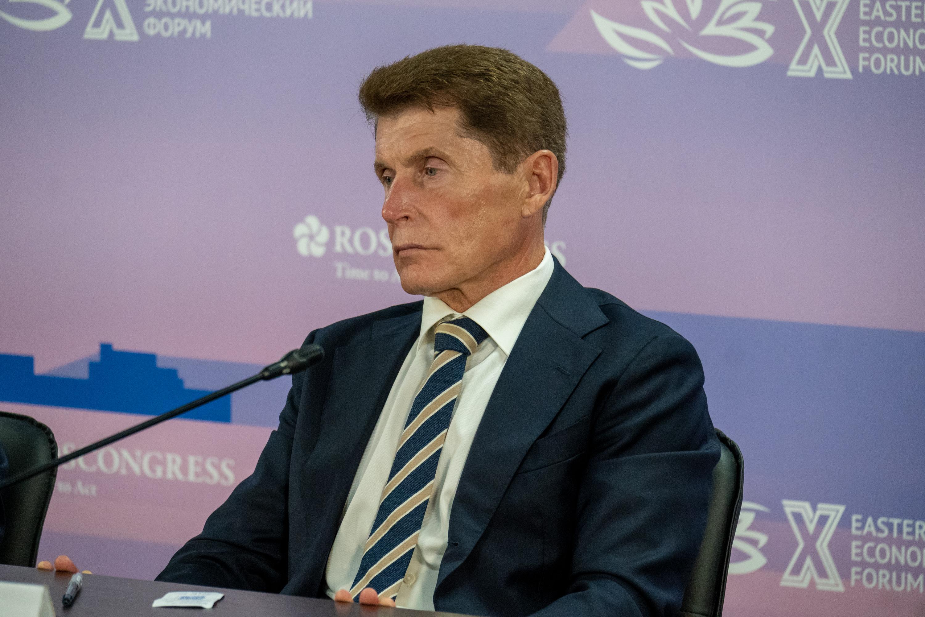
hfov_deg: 10.3
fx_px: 5123
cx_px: 458
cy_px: 289
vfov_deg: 6.9
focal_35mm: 199
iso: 3200
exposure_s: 1/160
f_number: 5.3
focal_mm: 125
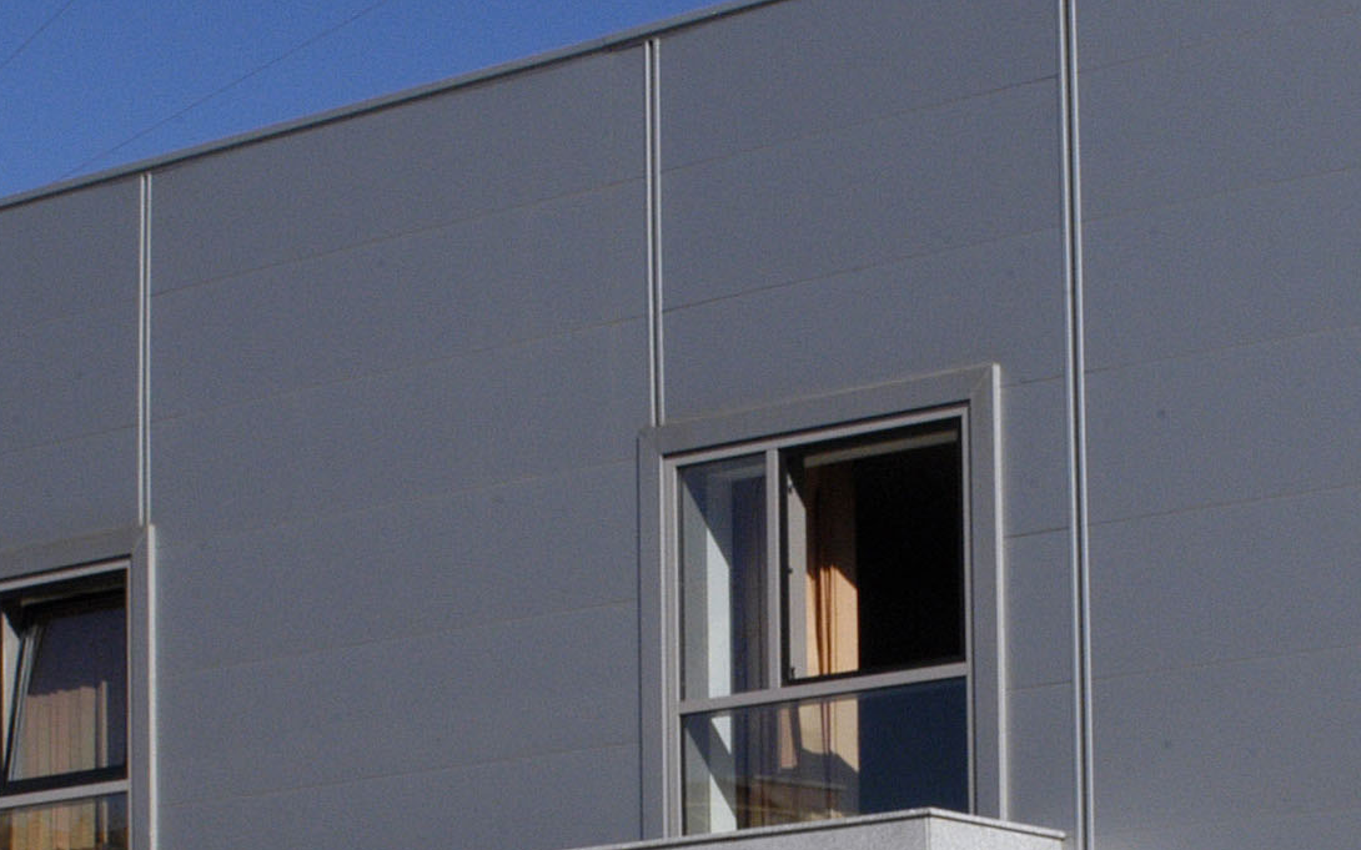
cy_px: 1017
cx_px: 832
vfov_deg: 10.9
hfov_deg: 17.7
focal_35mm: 118
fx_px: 4376
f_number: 22
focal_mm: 28
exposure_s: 1/250
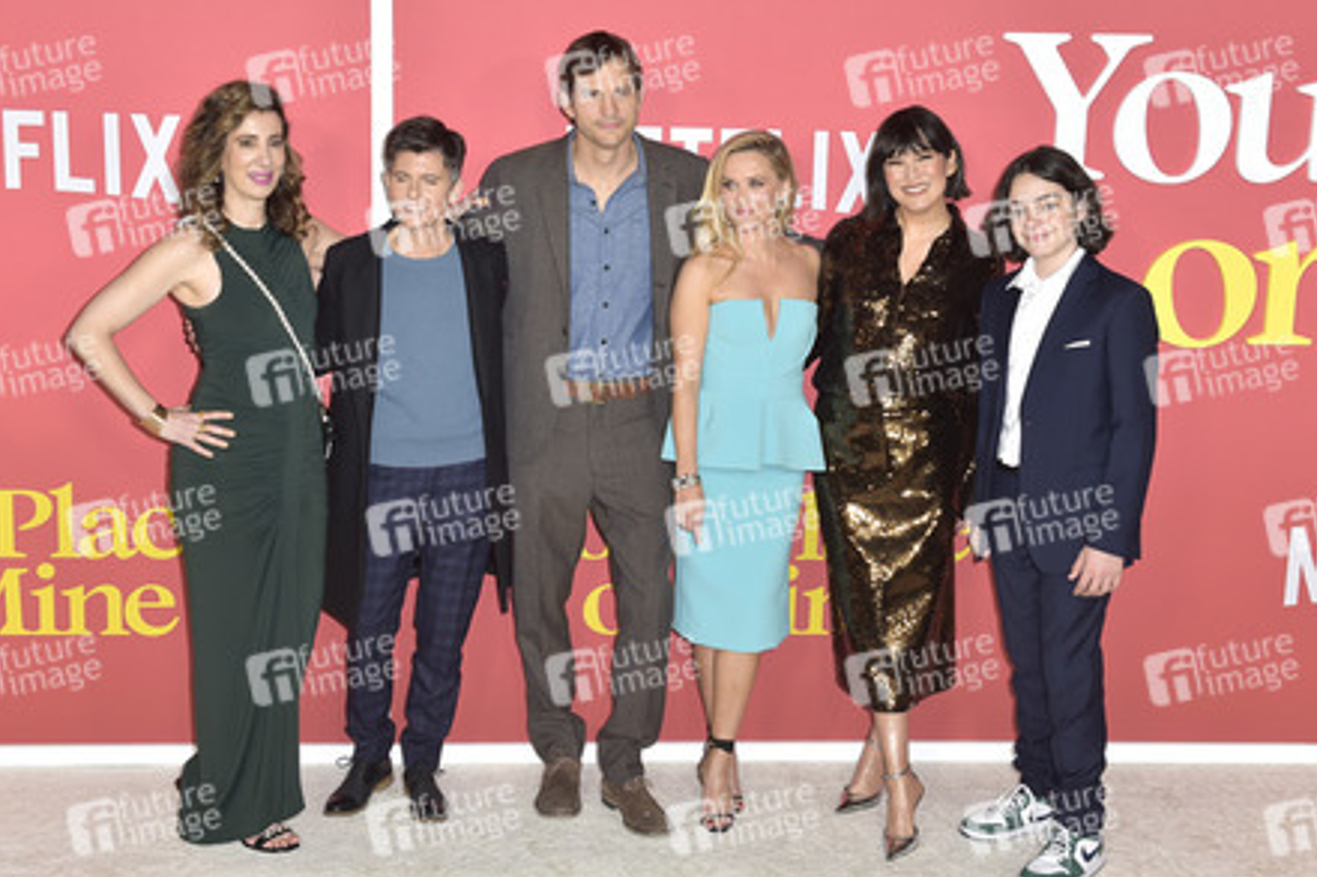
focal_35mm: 46
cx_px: 661
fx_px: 1682
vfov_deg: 29.2
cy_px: 446
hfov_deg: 42.8
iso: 640
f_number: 6.3
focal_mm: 45
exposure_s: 1/250
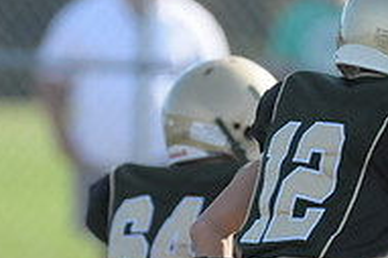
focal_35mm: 1545
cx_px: 185
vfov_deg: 0.9
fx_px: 16637
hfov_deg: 1.3
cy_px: 371
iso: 1600
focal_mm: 340
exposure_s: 1/5000
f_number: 4
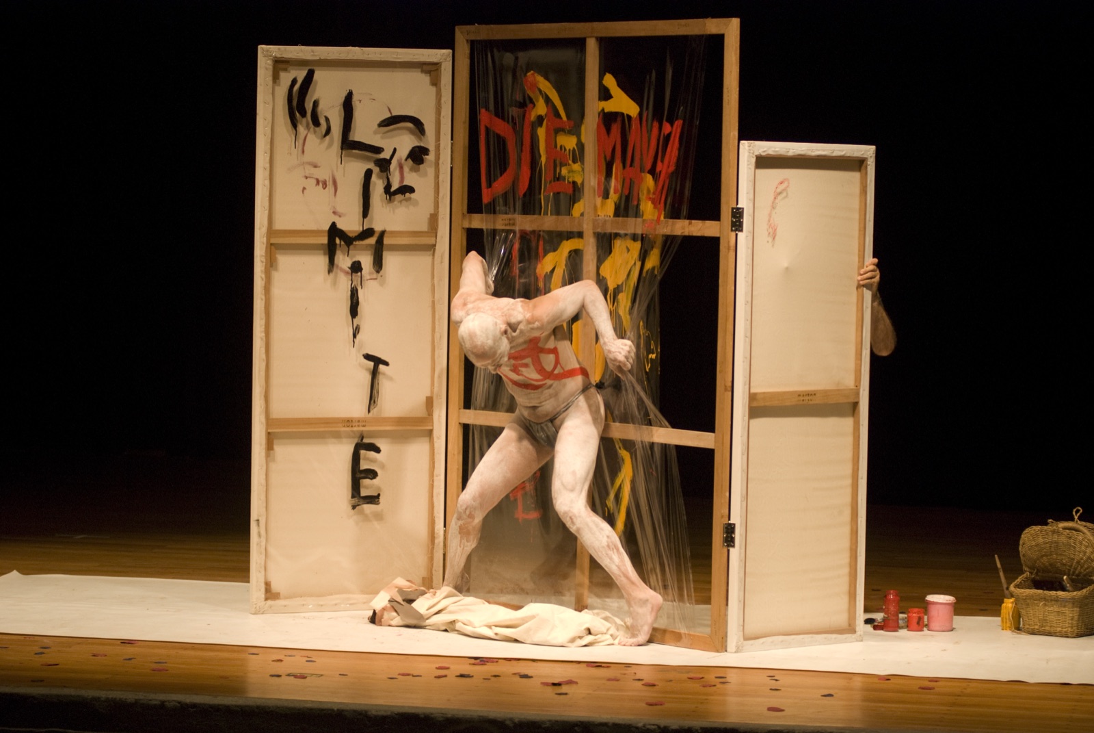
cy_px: 366
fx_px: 3651
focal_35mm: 120
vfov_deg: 11.5
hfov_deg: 17.0
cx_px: 547
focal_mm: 80
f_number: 2.8
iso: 400
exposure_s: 1/50
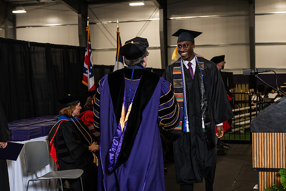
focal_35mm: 58
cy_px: 96
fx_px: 461
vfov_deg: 23.4
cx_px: 143
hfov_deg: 34.5
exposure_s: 1/200
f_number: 4.5
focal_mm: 58
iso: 1250
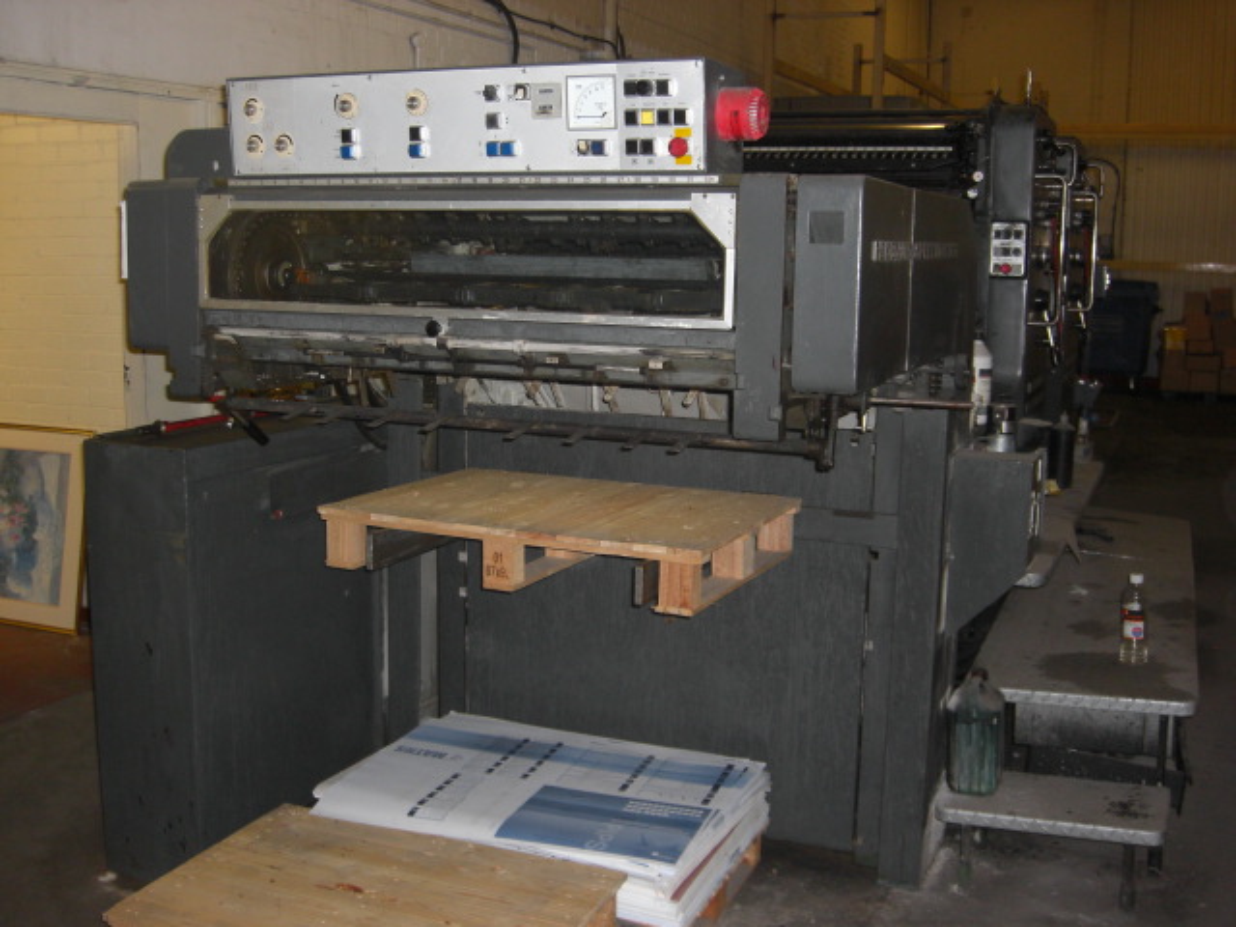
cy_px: 464
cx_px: 618
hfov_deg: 49.0
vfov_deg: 37.7
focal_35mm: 38
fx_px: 1357
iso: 200
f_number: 2.8
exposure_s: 1/60
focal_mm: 7.9
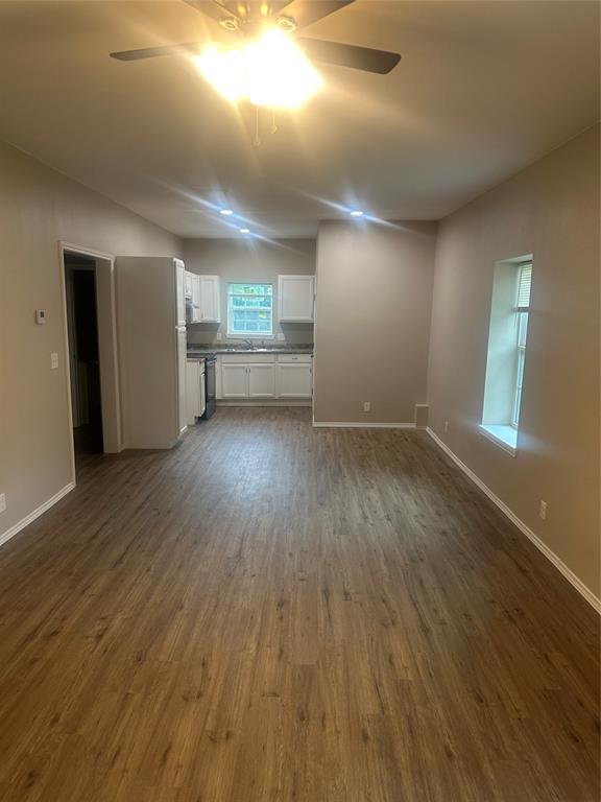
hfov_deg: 56.8
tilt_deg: -7.3
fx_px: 556
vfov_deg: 71.6
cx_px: 300
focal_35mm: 24
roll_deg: -2.7
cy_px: 401
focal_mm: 6.86
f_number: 1.78
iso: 160
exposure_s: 1/60
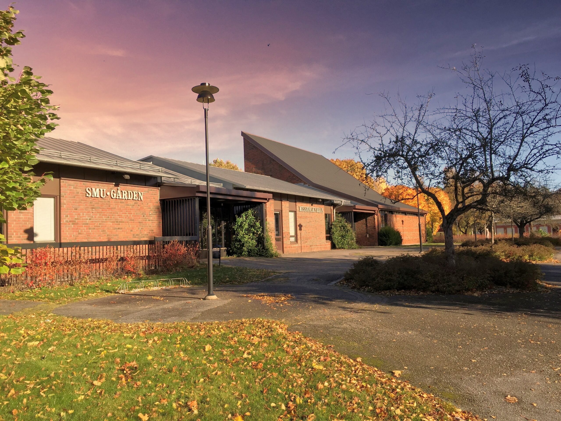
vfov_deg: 48.2
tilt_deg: +3.6
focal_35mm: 29
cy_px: 210
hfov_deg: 61.7
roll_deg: +2.6
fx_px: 470
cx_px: 280
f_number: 2.2
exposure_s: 1/1014
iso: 32
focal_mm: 4.15
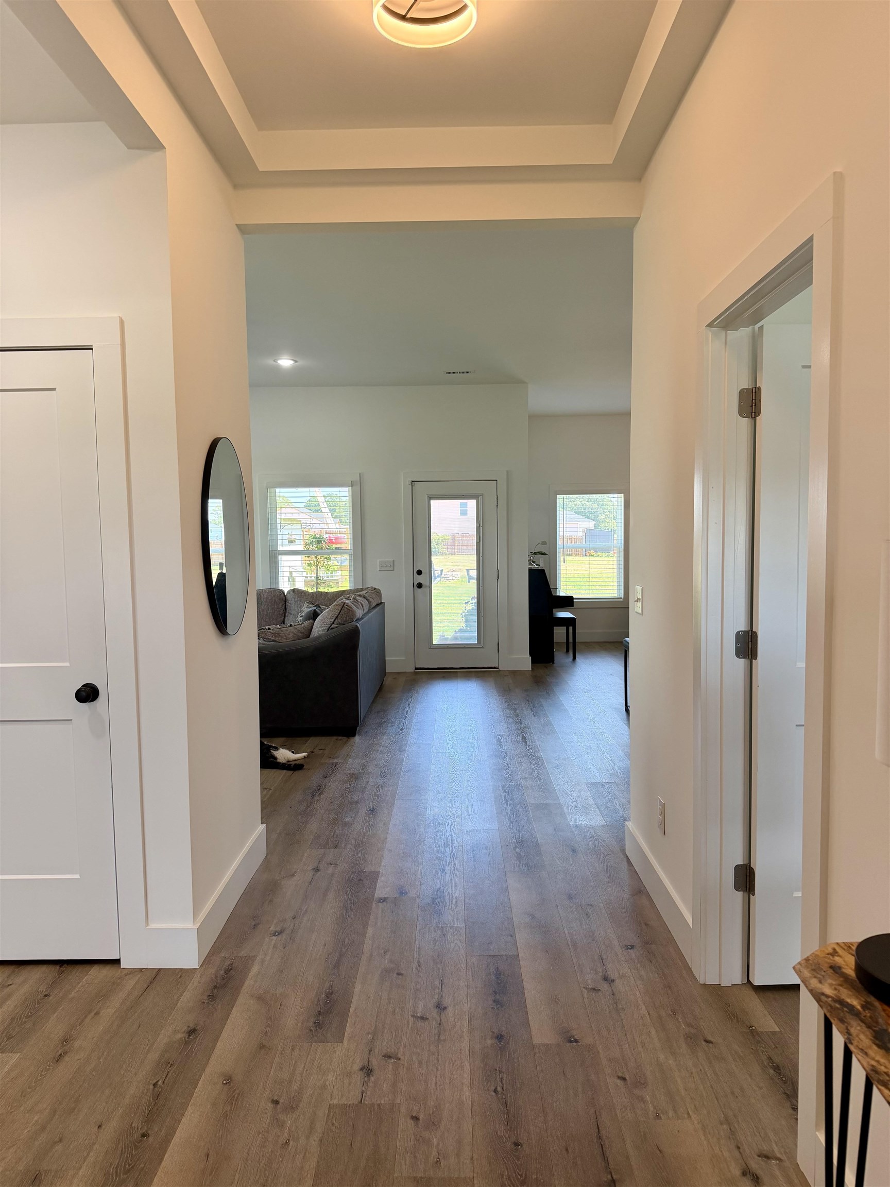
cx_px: 445
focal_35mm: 24
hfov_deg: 56.8
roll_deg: +0.6
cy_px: 594
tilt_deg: -3.4
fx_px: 823
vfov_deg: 71.6
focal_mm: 6.76
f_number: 1.78
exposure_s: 1/212
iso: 125
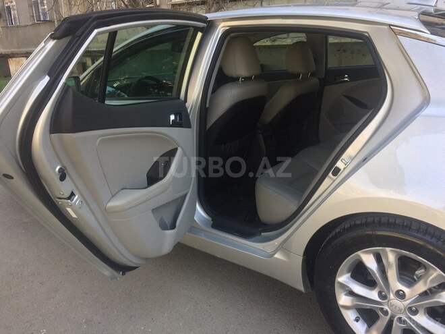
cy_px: 167
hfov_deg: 61.7
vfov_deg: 48.2
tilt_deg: -16.8
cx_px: 222
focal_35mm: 29
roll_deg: +2.5
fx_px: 373
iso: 32
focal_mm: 4.15
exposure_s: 1/105
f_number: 2.2
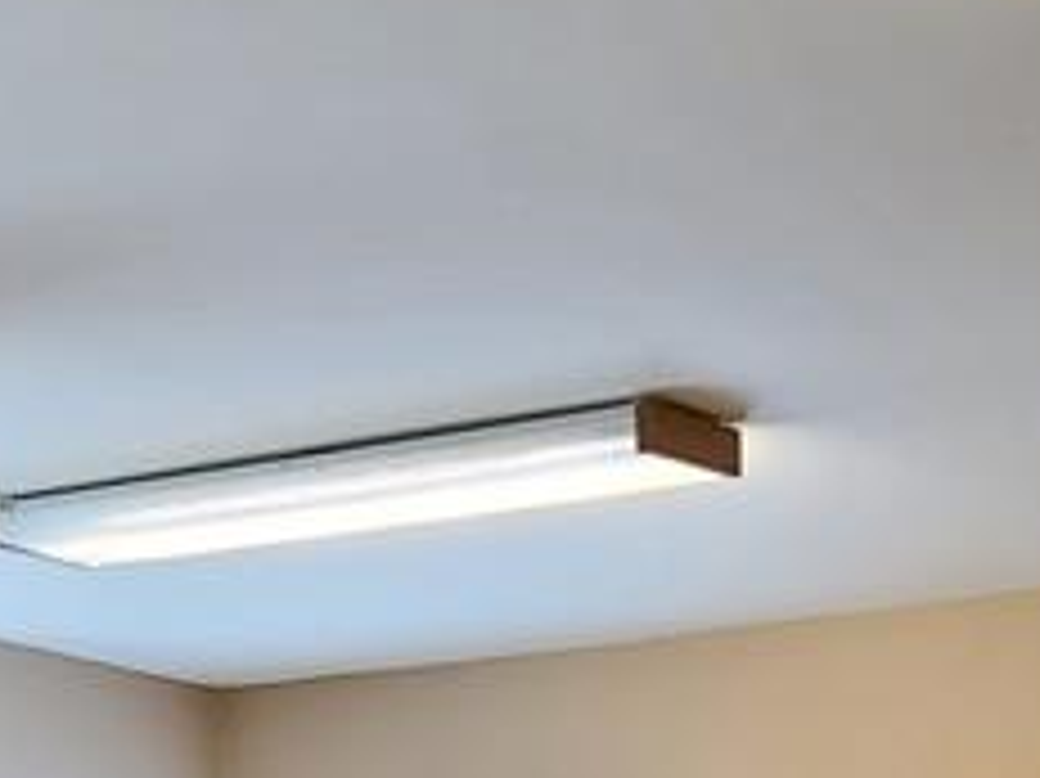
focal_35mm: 111
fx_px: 3333
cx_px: 819
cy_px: 1448
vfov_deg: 12.1
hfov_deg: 17.6
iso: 200
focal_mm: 7
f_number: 1.8
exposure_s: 1/59
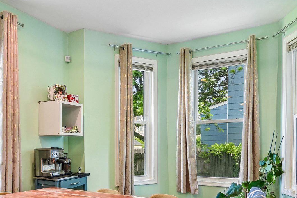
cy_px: 143
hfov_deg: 60.1
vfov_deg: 41.4
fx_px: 256
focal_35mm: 31
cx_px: 130
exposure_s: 1/30
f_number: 8
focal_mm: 16
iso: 400
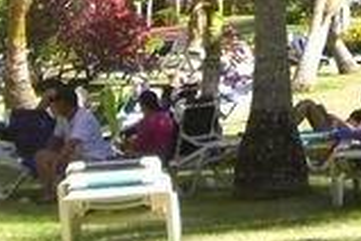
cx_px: 400
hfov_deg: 8.0
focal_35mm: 255
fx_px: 2557
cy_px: -273
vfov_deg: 5.3
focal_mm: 6.2
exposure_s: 1/400
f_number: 2.7
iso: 64
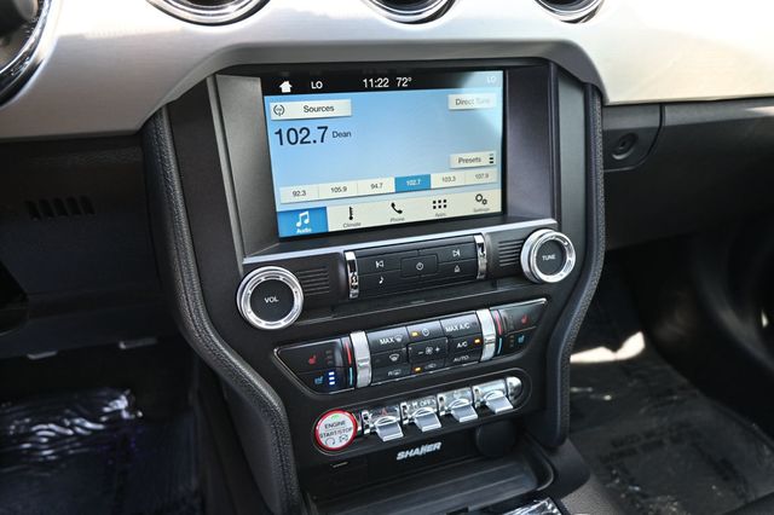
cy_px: 258
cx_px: 387
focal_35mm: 24
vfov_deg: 53.1
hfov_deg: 73.8
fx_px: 516
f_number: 3.5
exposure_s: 1/125
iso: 500
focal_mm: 16
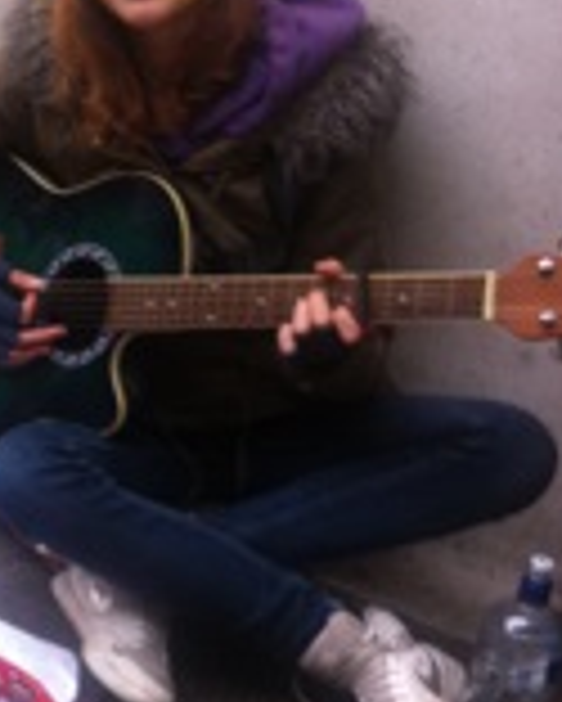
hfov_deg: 17.5
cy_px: 520
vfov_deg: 22.3
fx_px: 1766
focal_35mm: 85
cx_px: -56
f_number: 2.8
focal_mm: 3.85
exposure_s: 1/40
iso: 80
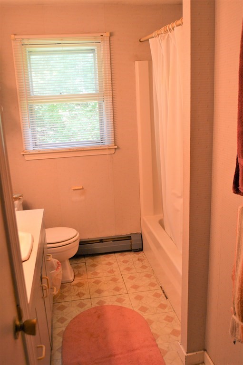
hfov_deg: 43.6
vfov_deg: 62.0
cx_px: 122
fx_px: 304
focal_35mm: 30
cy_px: 182
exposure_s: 1/60
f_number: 3.5
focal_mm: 20
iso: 900
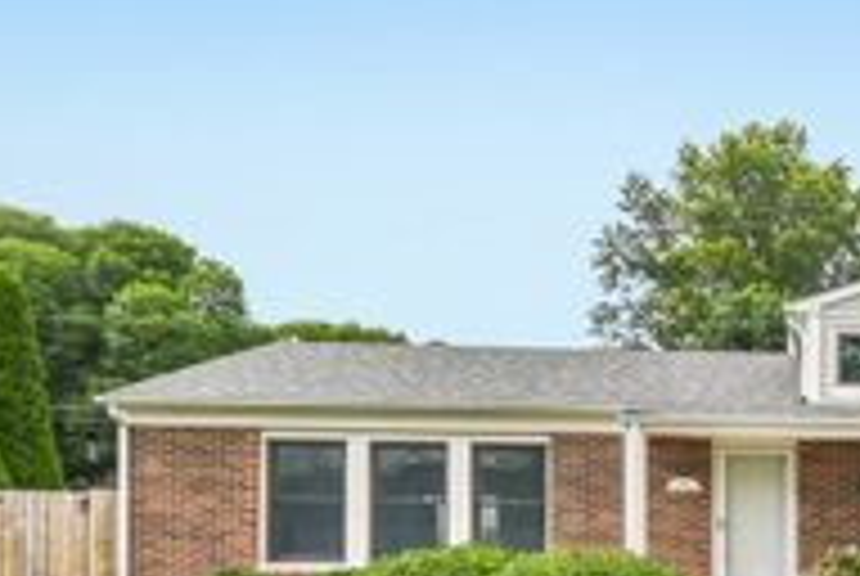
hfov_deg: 35.9
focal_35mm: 47
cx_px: 937
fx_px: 1125
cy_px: 353
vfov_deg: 28.7
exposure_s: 1/1250
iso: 500
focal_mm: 12
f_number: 8
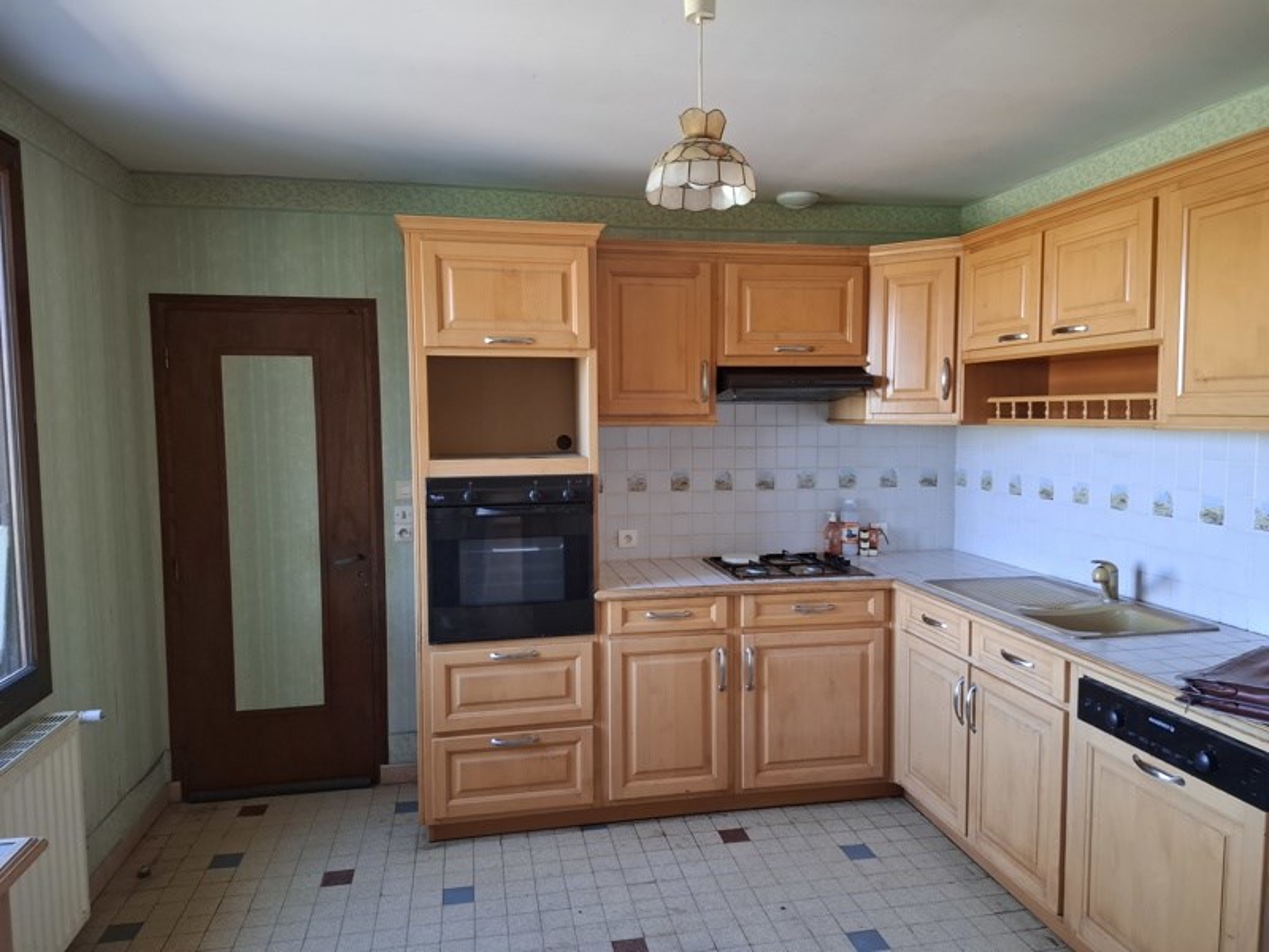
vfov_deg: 58.9
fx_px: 843
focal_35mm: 23
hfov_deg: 73.9
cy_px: 476
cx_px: 634
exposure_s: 1/60
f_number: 1.8
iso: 250
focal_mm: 5.54
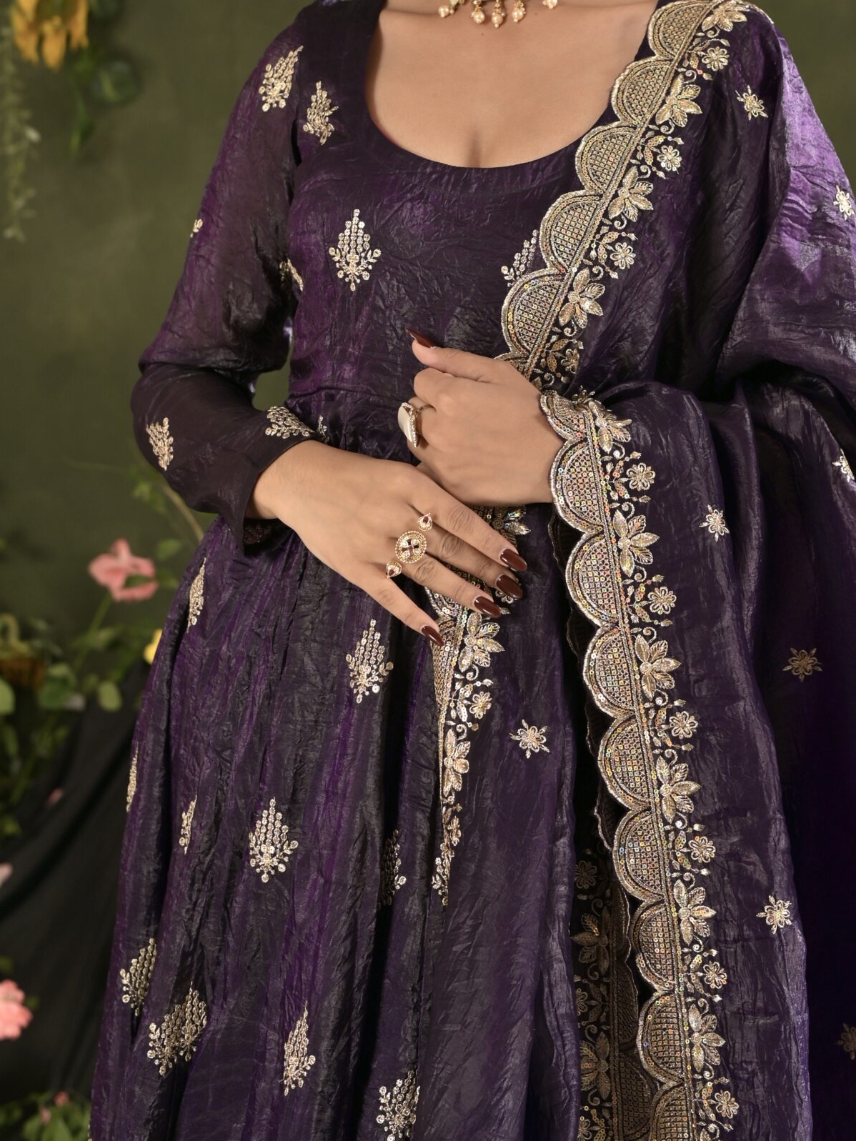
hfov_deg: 19.1
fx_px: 2538
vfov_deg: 25.1
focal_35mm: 77
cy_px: 340
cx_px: 506
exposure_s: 1/200
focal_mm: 50
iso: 50
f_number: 4
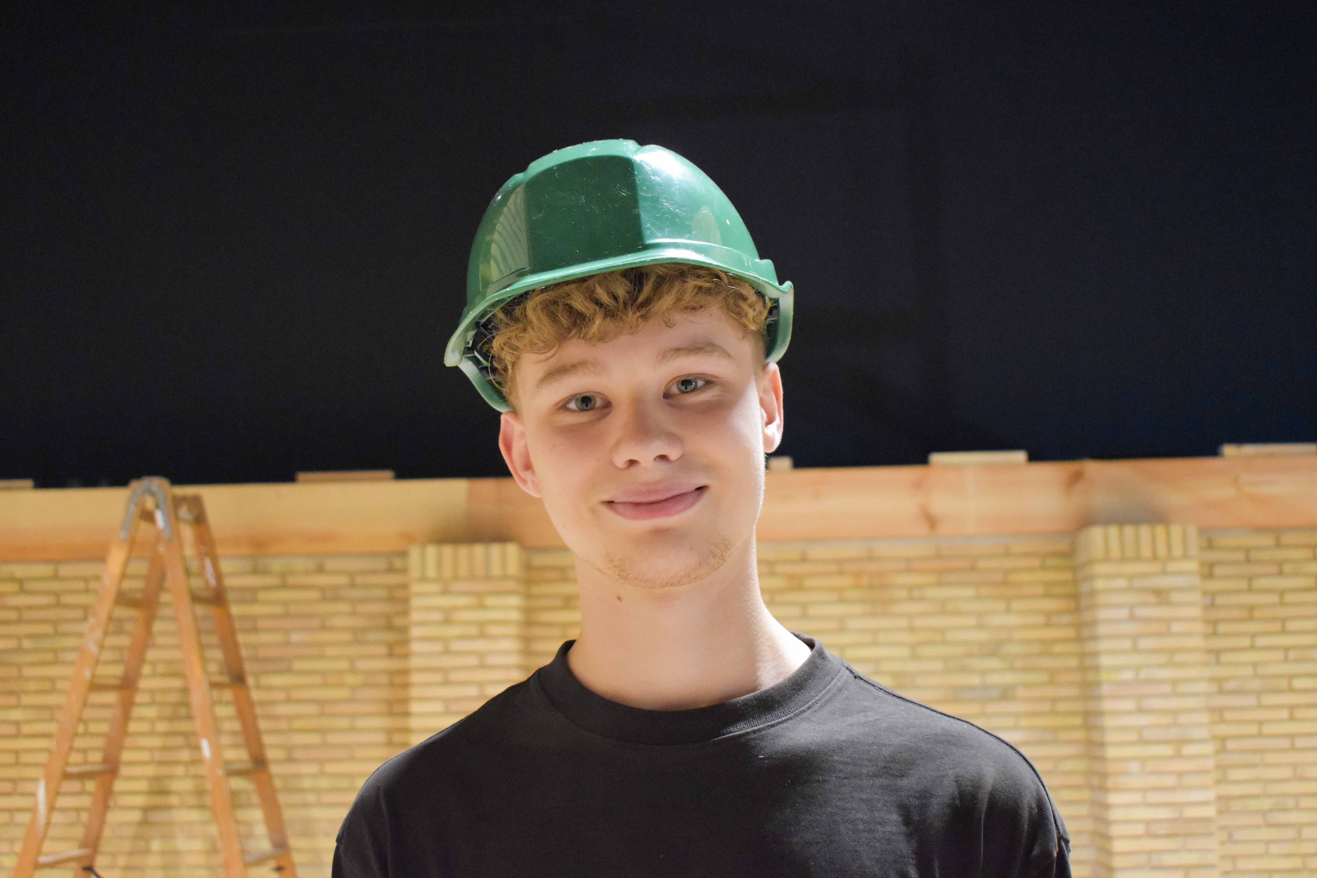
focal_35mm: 42
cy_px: 439
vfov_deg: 31.9
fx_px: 1536
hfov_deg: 46.4
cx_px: 658
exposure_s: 1/60
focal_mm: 28
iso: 5600
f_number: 4.2
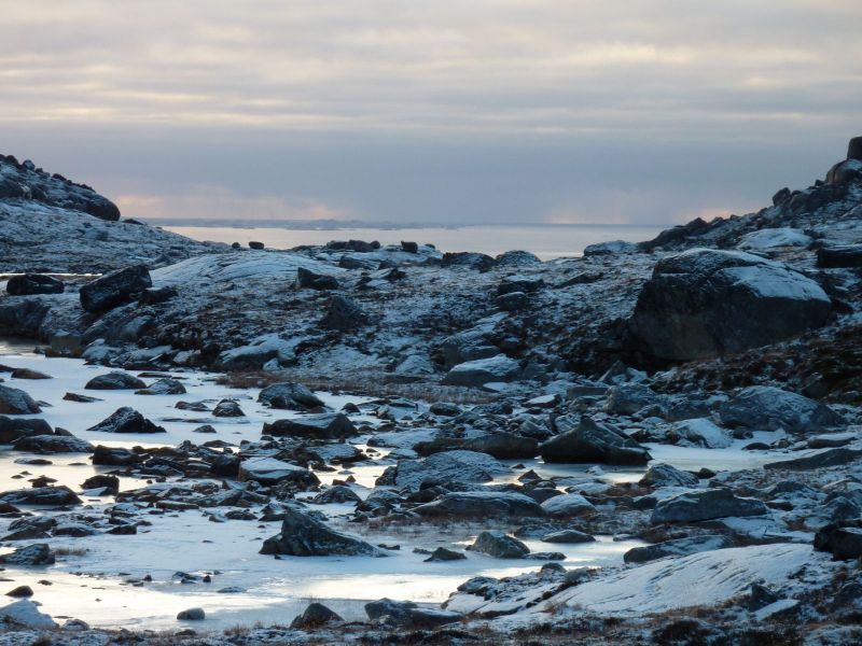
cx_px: 431
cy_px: 323
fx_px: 3661
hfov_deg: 13.4
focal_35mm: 147
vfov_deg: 10.1
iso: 80
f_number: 4.5
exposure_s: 1/125
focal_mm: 24.1
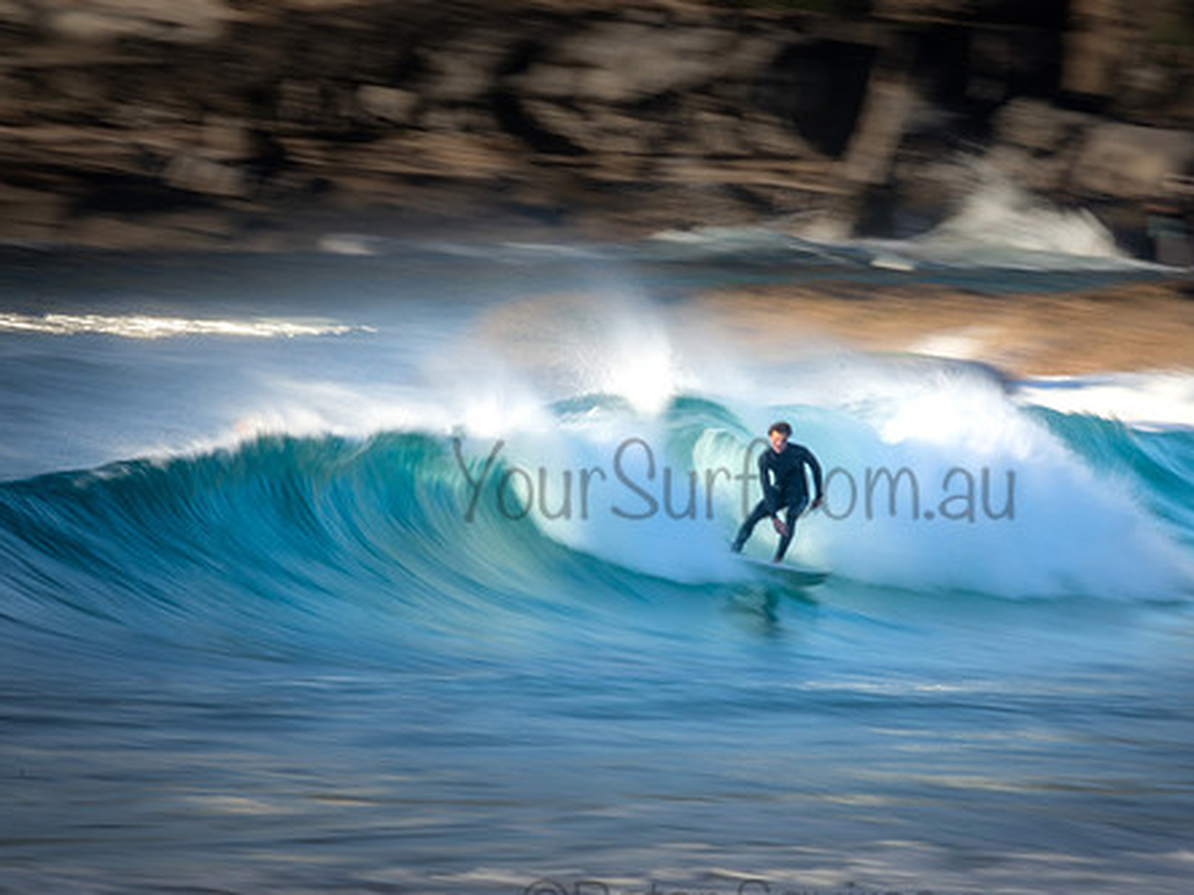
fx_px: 34483
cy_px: 470
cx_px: 771
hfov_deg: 2.0
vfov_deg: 1.5
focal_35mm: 1000
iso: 125
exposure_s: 1/13
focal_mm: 500
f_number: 32
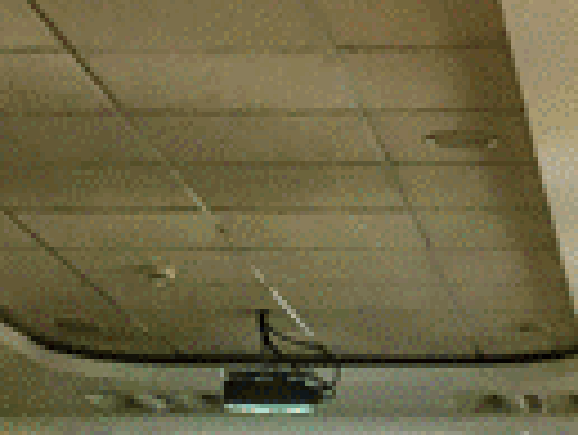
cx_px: 482
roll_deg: -0.5
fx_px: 2741
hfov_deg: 12.0
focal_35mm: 164
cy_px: 718
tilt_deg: +2.5
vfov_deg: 8.8
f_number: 2.2
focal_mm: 4.15
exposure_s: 1/33
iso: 50
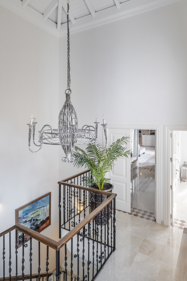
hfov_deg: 59.5
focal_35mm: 21
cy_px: 116
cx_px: 99
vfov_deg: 80.5
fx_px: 164
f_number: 4
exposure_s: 1/320
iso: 1000
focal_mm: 10
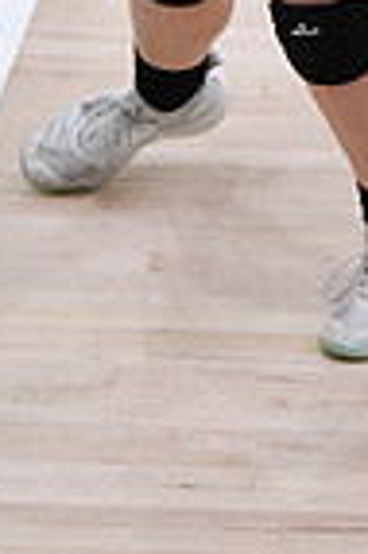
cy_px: -558
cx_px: 354
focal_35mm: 761
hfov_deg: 1.8
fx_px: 11697
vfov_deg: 2.7
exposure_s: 1/1250
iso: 6400
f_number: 3.2
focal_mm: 125
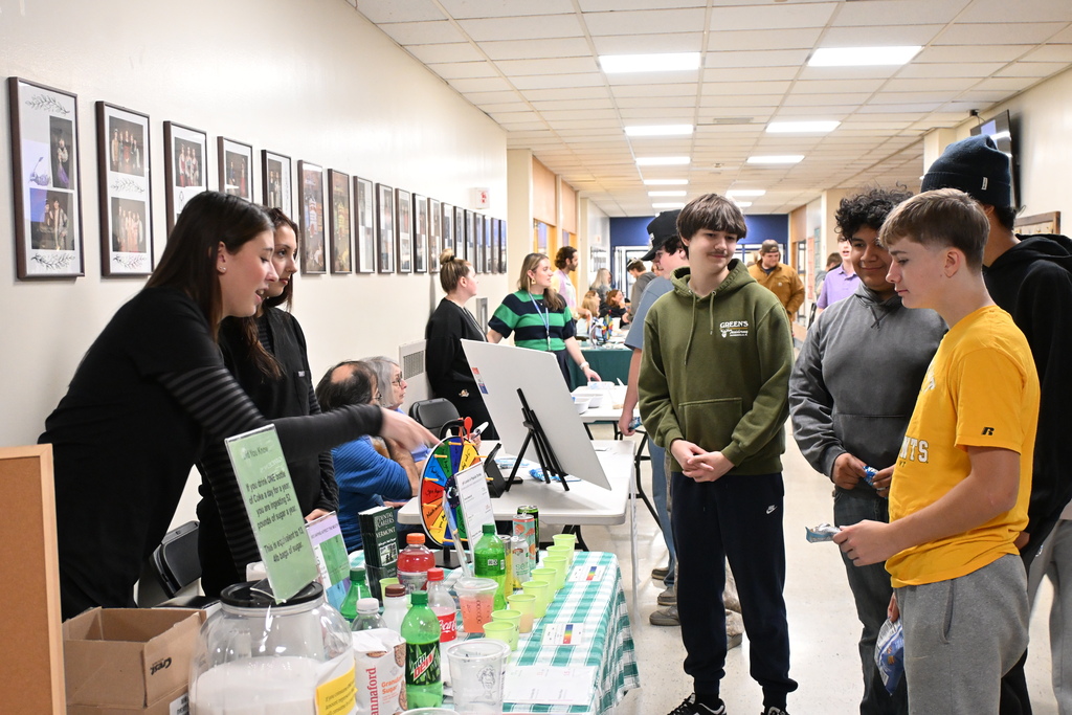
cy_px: 358
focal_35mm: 41
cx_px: 536
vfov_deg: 32.5
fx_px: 1228
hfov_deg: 47.1
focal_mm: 27.5
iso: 3200
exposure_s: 1/80
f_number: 4.5
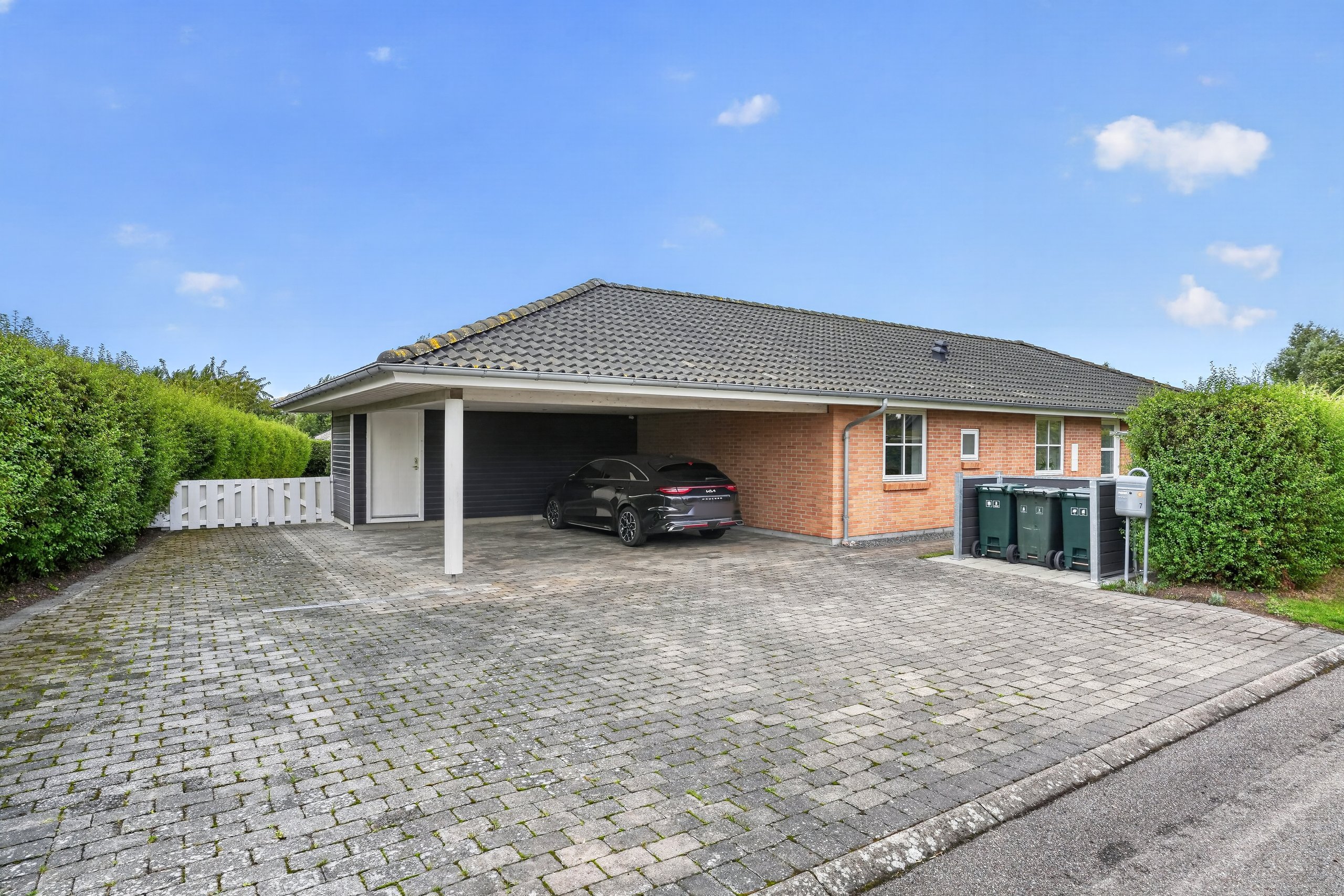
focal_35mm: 20
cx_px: 672
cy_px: 448
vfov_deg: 61.9
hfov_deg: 84.0
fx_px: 747
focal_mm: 20
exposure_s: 1/125
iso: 400
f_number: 8
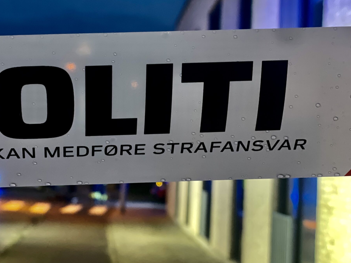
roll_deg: -3.0
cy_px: 93
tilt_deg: +5.2
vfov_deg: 19.8
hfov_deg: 26.1
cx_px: 108
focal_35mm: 74
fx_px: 750
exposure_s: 1/20
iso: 400
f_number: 2
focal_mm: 6
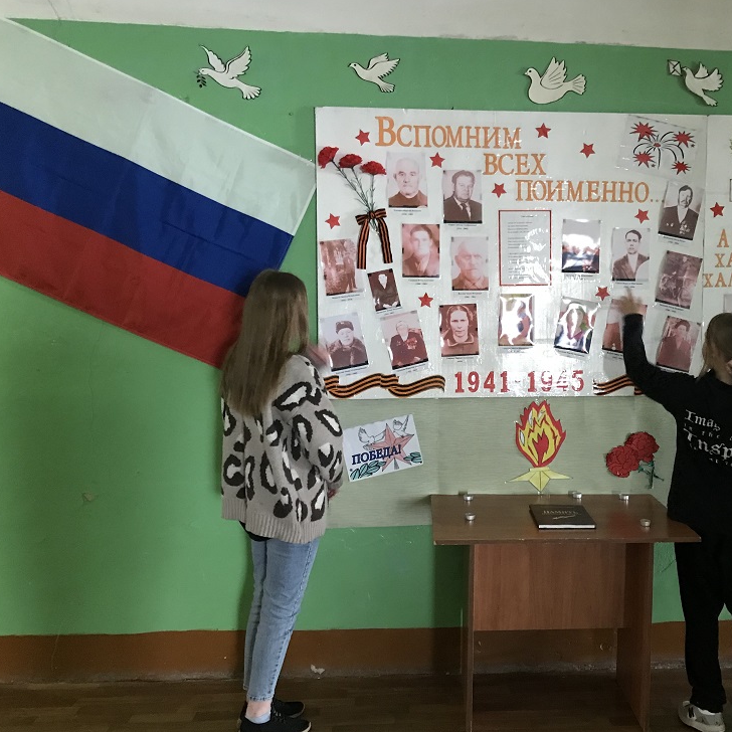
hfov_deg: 47.6
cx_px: 490
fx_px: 813
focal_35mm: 34
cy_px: 363
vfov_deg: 48.5
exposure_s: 1/7
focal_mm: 3.99
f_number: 1.8
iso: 100
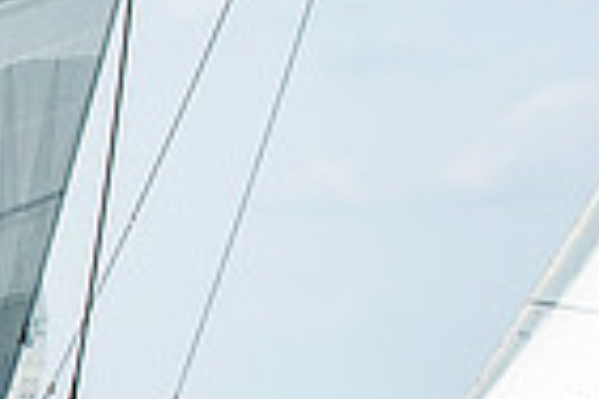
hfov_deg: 5.7
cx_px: -677
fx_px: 5906
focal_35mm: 355
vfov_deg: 3.9
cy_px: 519
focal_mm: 80
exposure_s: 1/2500
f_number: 5
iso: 320
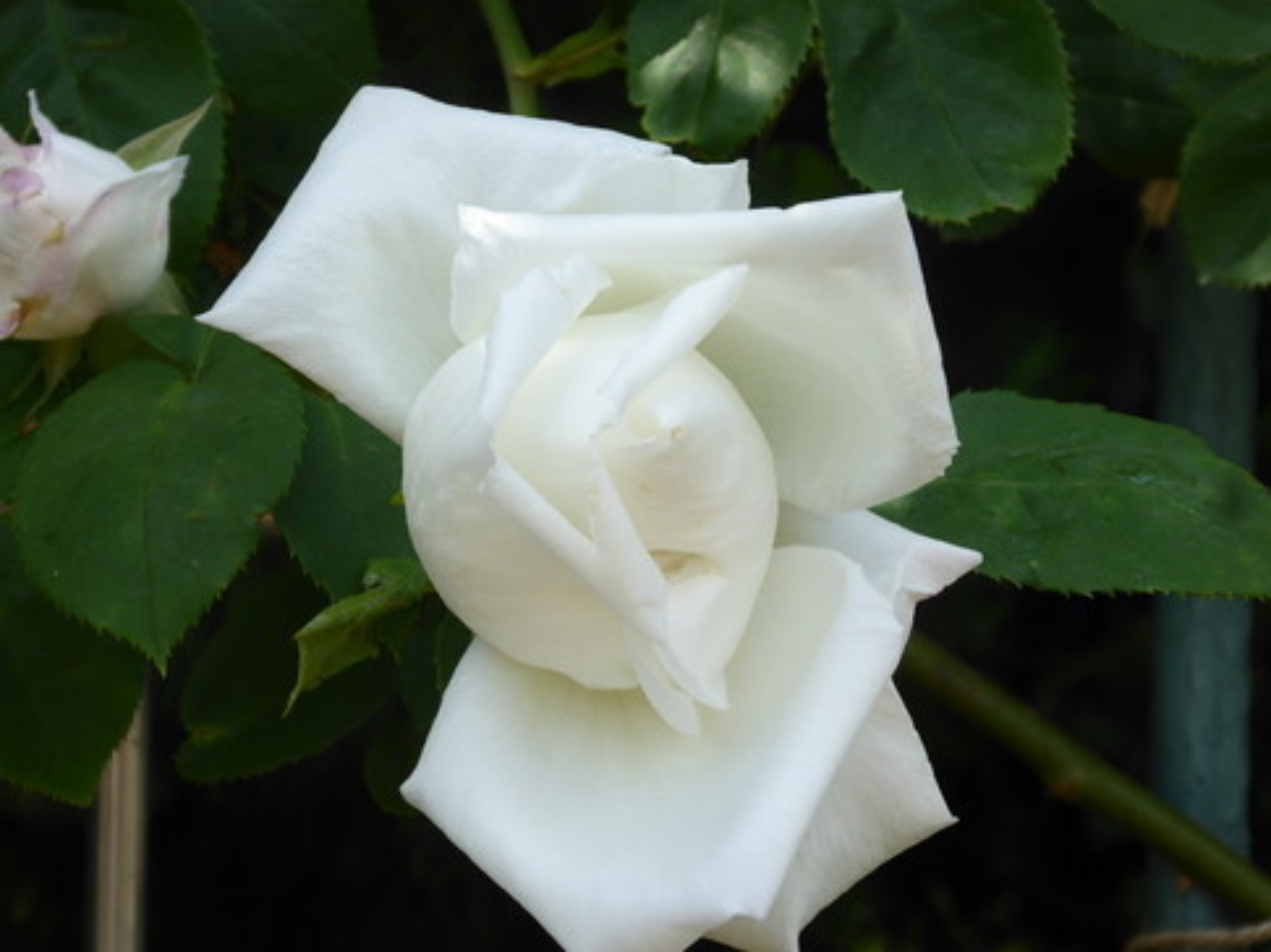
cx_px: 620
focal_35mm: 139
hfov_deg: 14.2
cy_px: 475
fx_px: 5101
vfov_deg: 10.7
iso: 100
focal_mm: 24.2
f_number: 5.3
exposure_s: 1/200
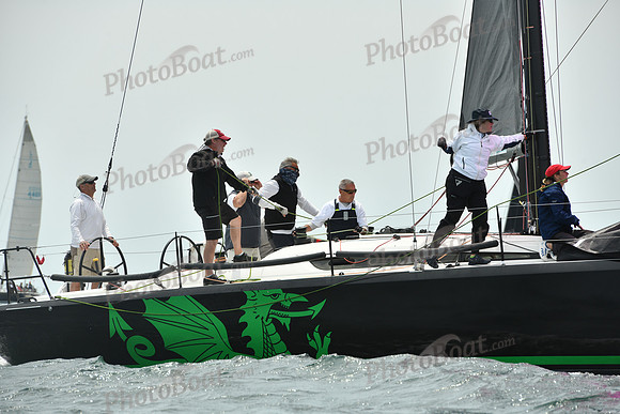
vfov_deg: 6.9
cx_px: 310
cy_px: 207
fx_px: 3445
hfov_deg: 10.3
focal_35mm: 200
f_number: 8
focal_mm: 200
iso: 320
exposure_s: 1/1250
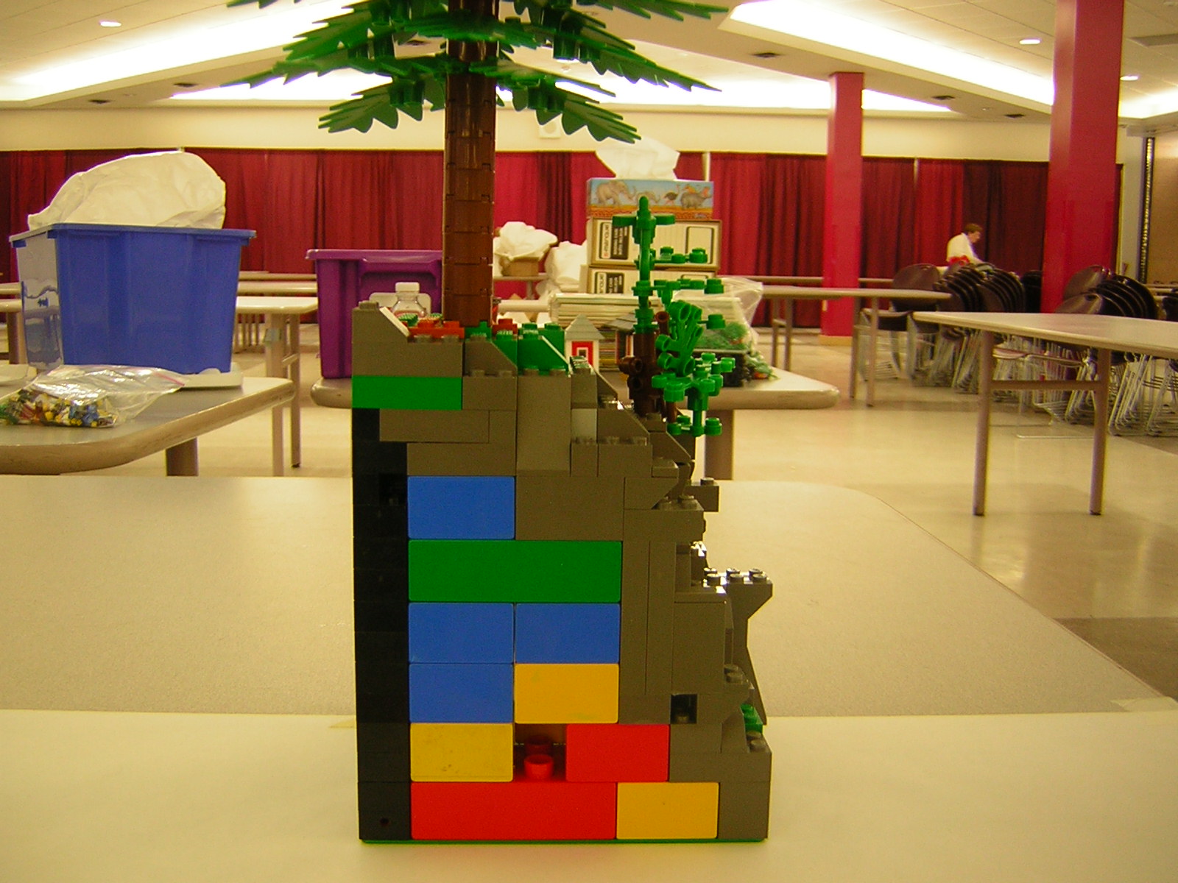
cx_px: 589
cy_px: 442
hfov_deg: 51.4
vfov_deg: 39.7
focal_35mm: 36
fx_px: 1225
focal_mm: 4.7
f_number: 2.6
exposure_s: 1/5.8
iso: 52
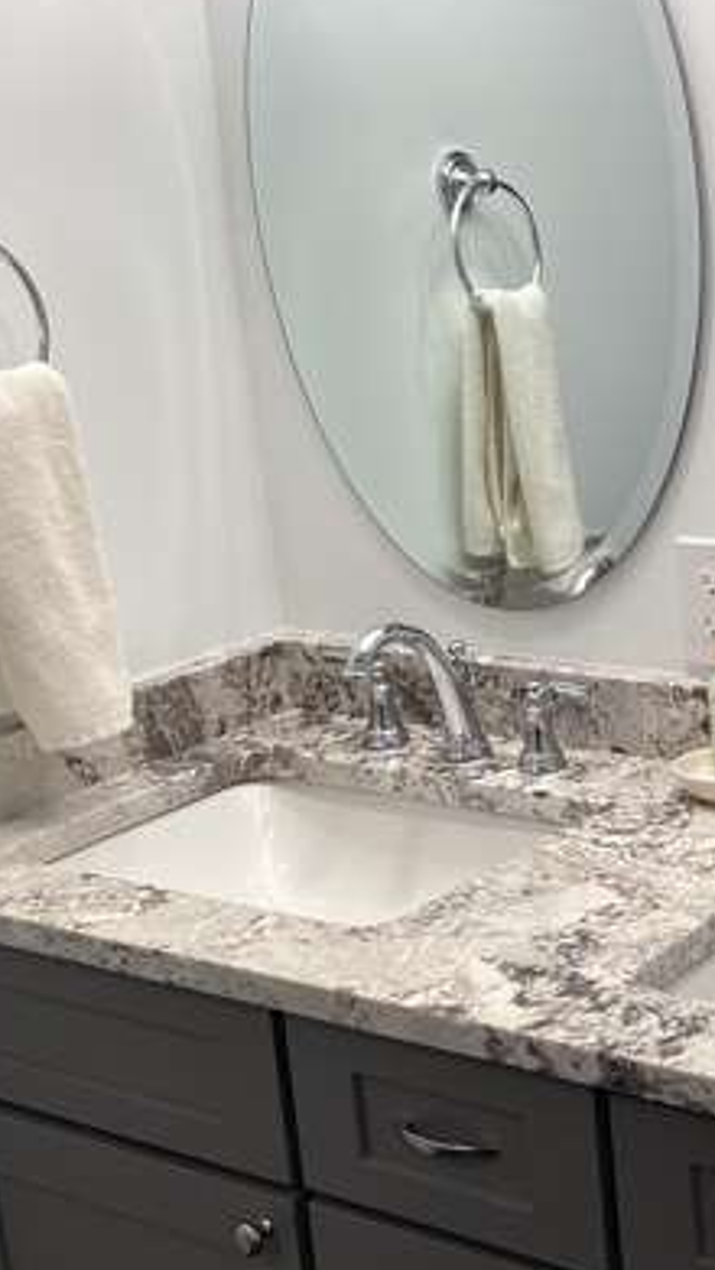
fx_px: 1988
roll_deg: +4.0
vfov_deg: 35.4
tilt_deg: -18.6
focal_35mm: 59
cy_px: 734
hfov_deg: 19.8
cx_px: 707
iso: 80
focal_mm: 3.3
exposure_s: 1/120
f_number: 2.4
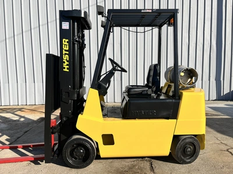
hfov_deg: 67.3
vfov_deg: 53.1
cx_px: 116
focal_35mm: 26
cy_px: 87
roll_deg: +0.5
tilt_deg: -5.3
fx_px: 175
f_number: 1.6
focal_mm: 5.1
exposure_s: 1/4484
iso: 50
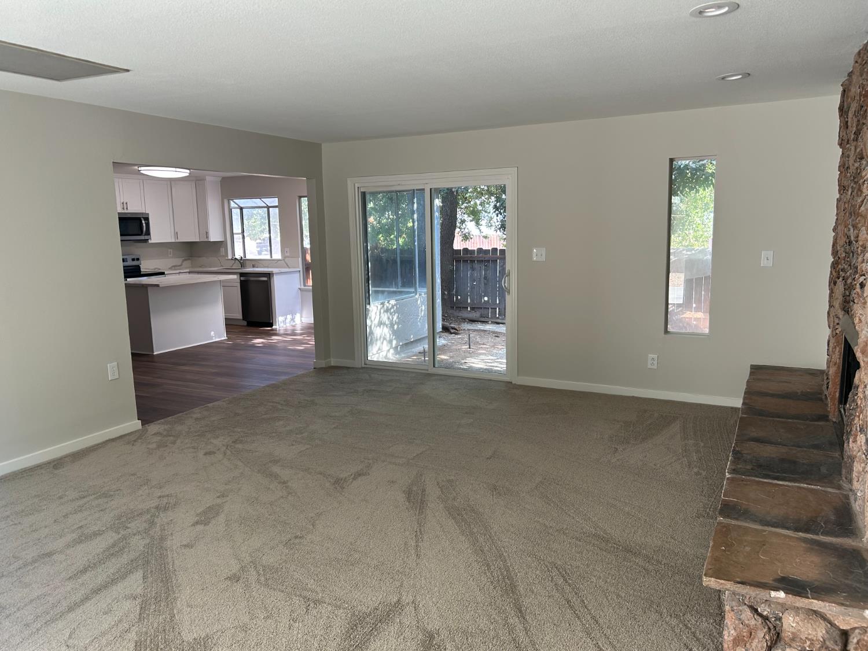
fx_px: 652
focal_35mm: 26
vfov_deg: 53.1
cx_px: 434
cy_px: 326
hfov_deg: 67.3
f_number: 1.5
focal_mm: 5.7
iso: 80
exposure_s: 1/120
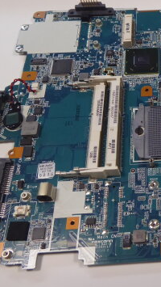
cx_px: 189
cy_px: 141
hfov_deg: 23.9
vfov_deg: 44.6
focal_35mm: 46
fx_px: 349
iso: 400
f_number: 3.3
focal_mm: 4.3
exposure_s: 1/60
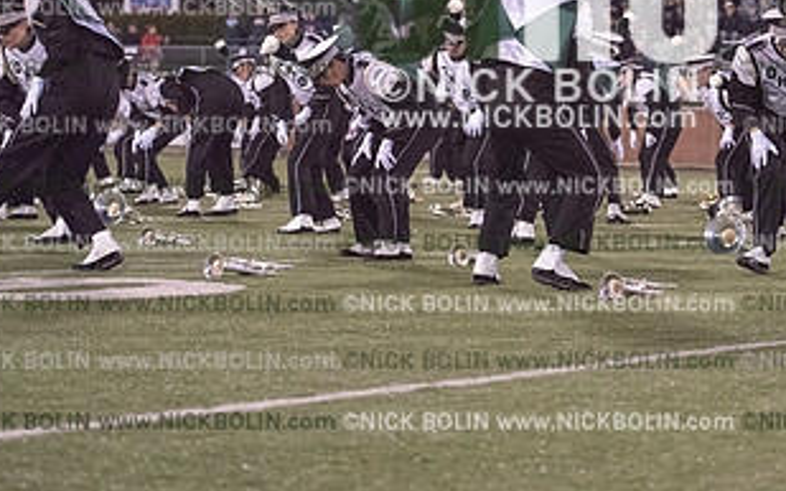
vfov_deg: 9.7
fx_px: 2870
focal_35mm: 134
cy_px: 9
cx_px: 537
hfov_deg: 15.6
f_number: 3.2
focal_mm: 70
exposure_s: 1/1250
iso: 5000
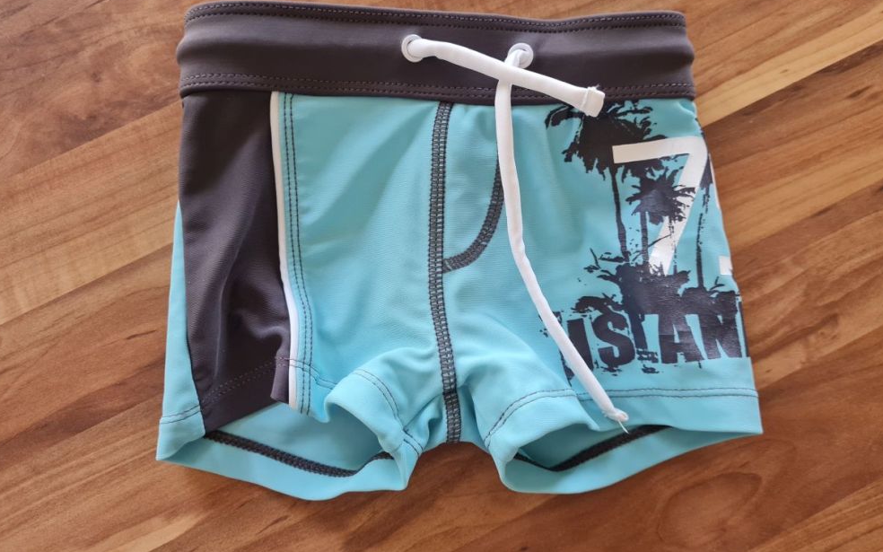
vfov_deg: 44.5
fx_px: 674
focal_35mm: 28
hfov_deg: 66.5
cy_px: 251
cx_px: 439
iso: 200
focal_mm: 5.4
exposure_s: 1/50
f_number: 1.8
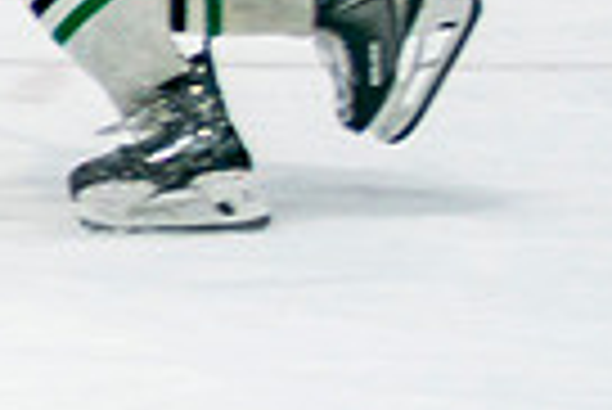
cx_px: -951
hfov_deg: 3.2
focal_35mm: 633
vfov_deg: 2.2
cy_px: -97
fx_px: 10772
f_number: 2.8
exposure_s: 1/640
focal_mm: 80
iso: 500
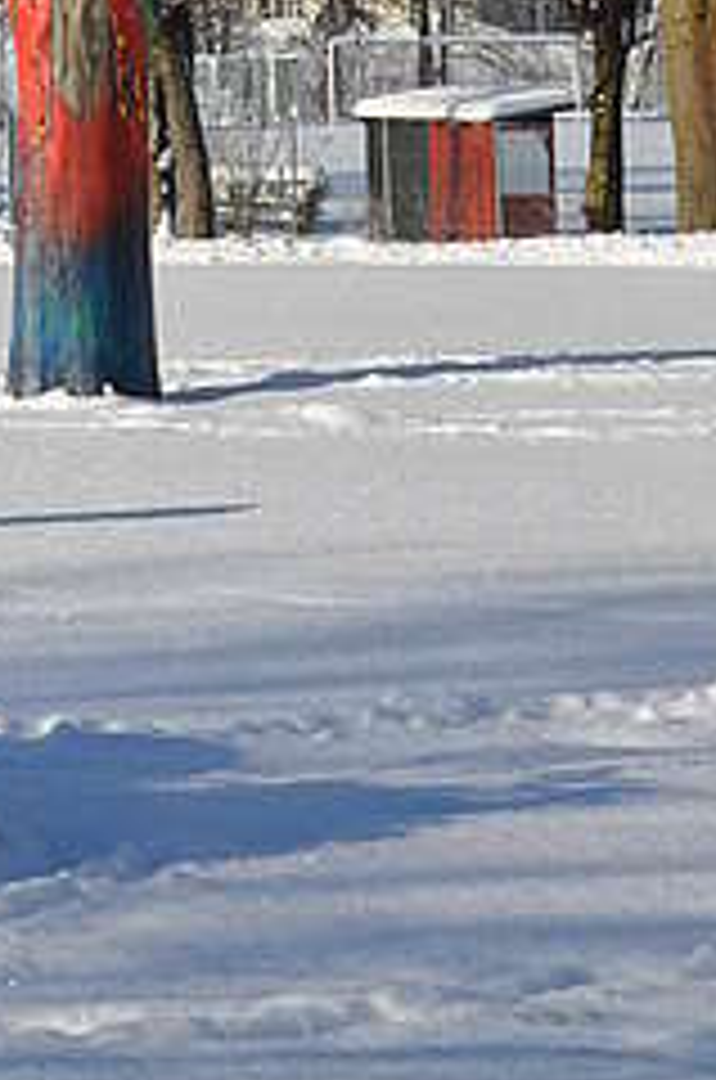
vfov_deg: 10.3
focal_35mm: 194
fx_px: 5812
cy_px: -518
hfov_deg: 7.0
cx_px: -326
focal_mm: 42
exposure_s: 1/500
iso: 200
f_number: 11
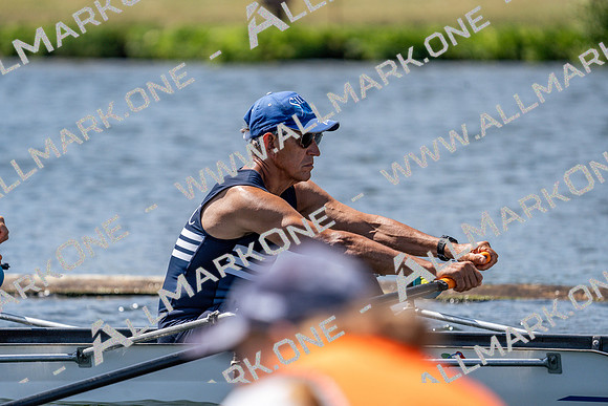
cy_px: 203
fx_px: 6824
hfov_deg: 5.1
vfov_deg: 3.4
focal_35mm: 404
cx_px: 304
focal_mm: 404
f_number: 6.3
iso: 320
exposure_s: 1/2000
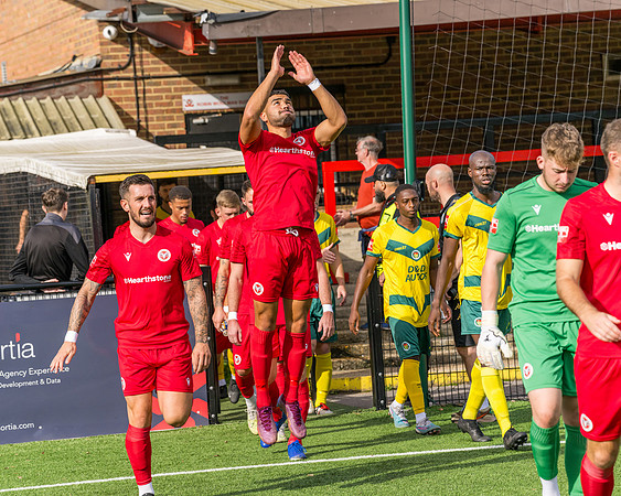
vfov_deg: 10.1
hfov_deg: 12.7
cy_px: 248
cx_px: 252
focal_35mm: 152
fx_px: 2795
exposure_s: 1/3200
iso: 400
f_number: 5
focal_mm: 135
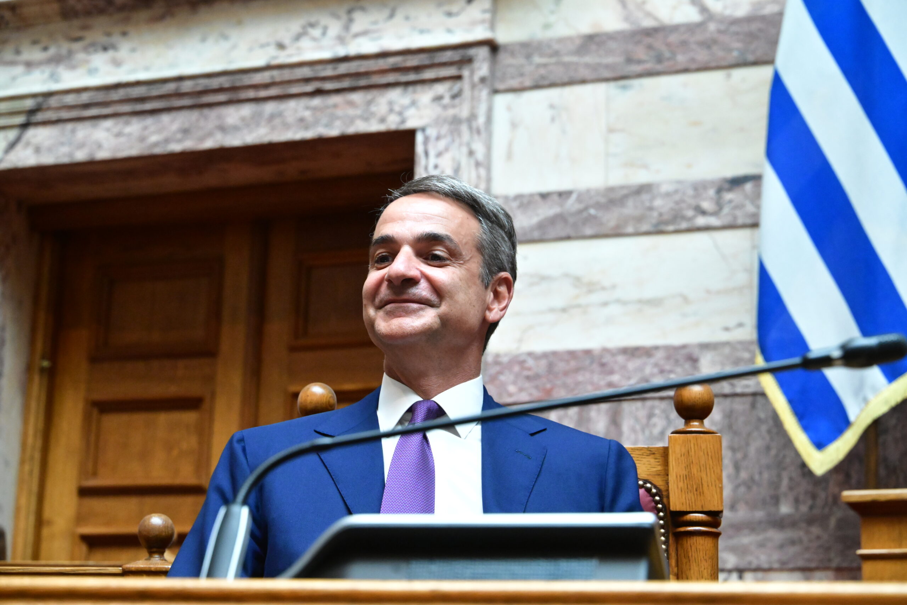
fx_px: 1890
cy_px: 302
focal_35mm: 75
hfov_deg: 27.0
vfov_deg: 18.2
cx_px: 454
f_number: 6.3
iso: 8000
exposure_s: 1/320
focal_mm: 75
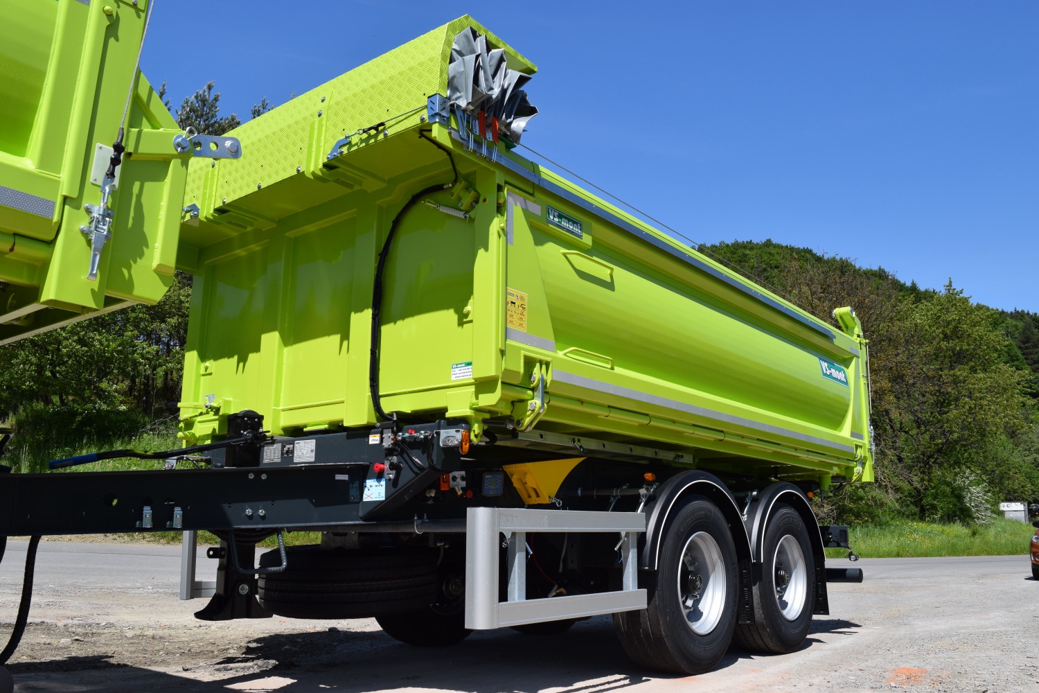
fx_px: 866
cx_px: 520
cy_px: 346
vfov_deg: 43.6
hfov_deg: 61.9
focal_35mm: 30
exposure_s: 1/500
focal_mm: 20
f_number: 10
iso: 200
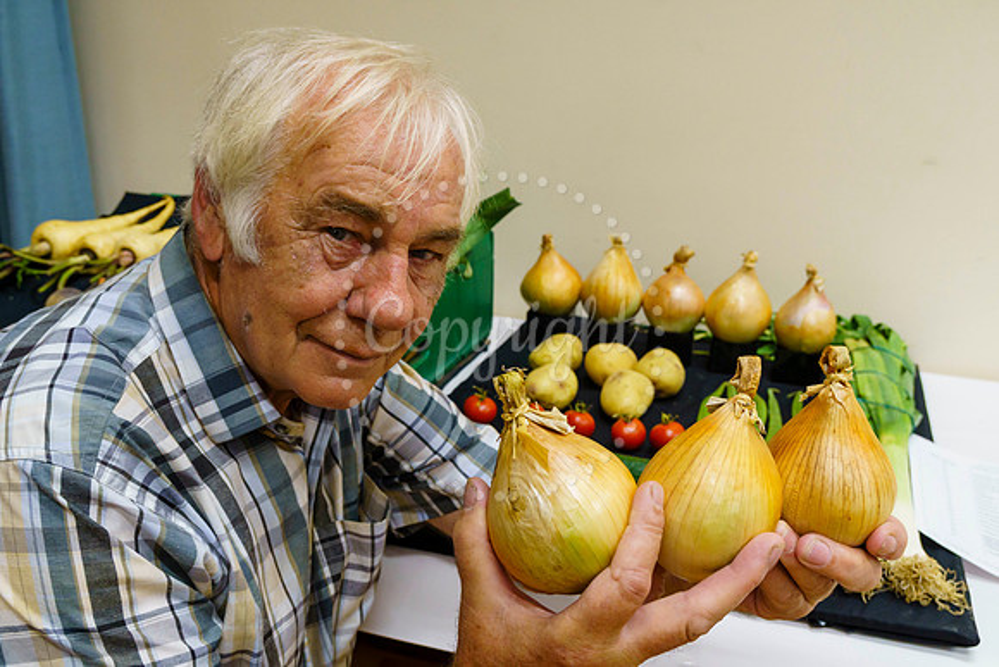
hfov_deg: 55.1
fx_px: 958
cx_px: 500
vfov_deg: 38.4
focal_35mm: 34
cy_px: 334
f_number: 5.6
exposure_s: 1/60
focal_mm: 23
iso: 1000
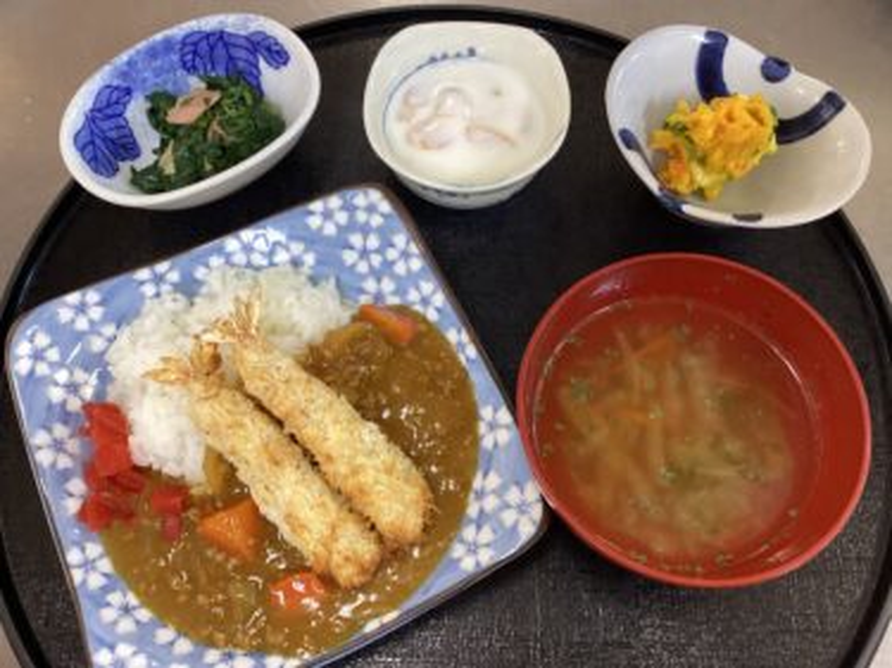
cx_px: 446
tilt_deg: -69.2
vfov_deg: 45.4
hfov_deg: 58.4
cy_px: 334
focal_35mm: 31
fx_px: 799
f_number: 2.4
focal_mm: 3.3
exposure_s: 1/60
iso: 200
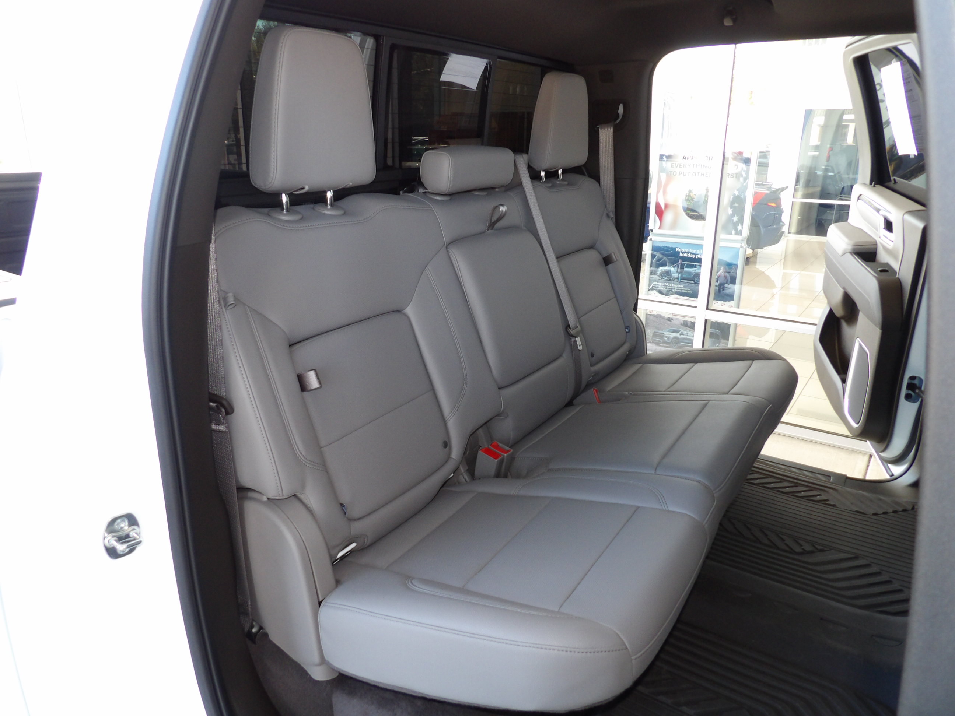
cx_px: 478
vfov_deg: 56.8
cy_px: 358
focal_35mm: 24
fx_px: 662
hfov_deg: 71.6
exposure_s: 1/33
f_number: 3.2
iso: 181
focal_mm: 4.3
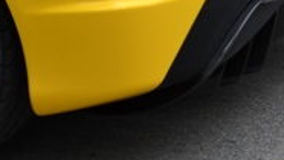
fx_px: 1822
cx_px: 366
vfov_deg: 5.0
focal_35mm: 242
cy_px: -117
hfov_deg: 8.8
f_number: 5.6
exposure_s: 1/125
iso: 125
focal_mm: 45
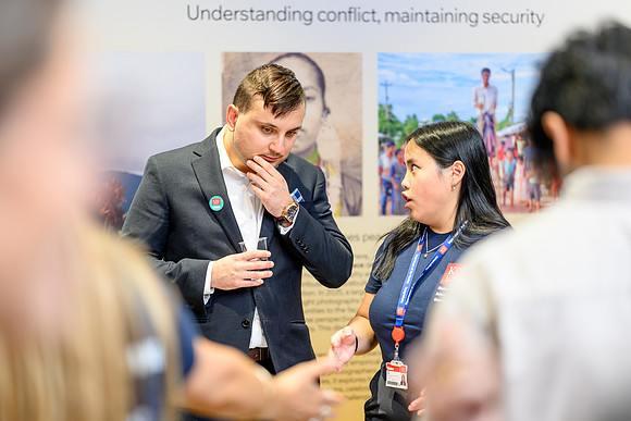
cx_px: 316
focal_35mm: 86
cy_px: 210
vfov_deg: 15.9
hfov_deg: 23.6
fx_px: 1508
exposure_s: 1/200
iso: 640
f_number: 1.8
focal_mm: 85
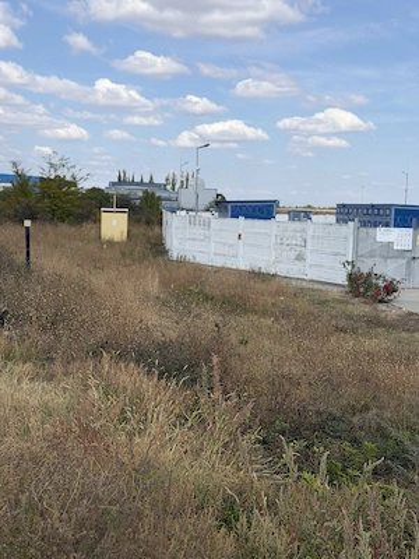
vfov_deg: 39.7
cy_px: 280
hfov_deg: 30.3
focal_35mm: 48
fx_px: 775
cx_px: 210
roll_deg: -0.6
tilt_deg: -5.8
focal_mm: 6.76
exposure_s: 1/5587
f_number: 1.78
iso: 64
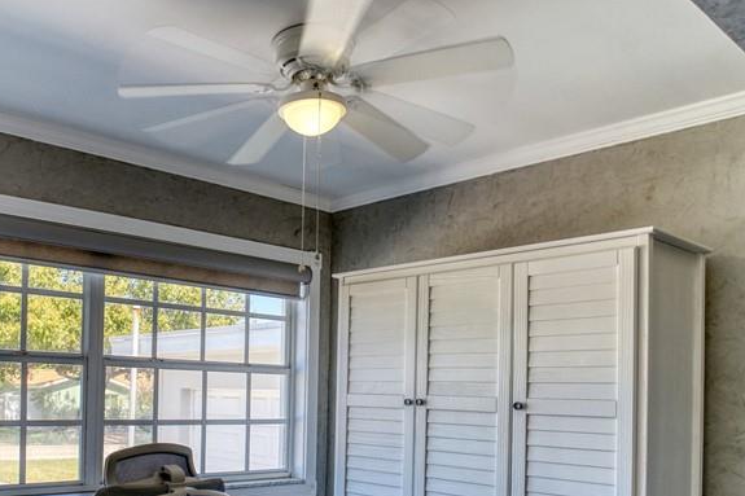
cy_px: 383
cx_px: 227
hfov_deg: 54.3
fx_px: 703
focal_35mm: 34
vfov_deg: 37.7
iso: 400
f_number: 5
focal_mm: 18
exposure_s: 1/200
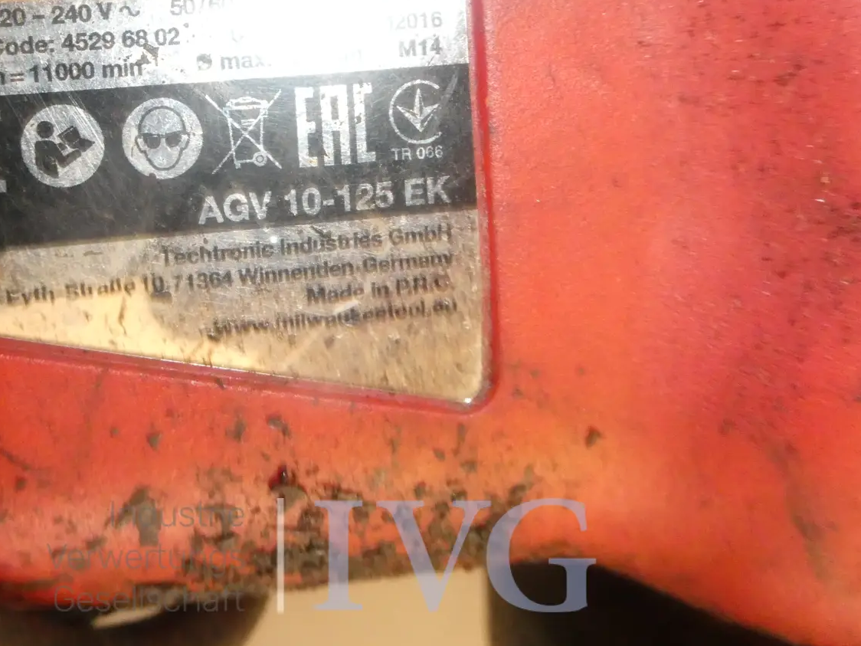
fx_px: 1020
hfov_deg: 43.3
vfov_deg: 34.5
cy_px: 171
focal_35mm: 41
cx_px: 156
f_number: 3.3
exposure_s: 1/60
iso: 800
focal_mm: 4.3
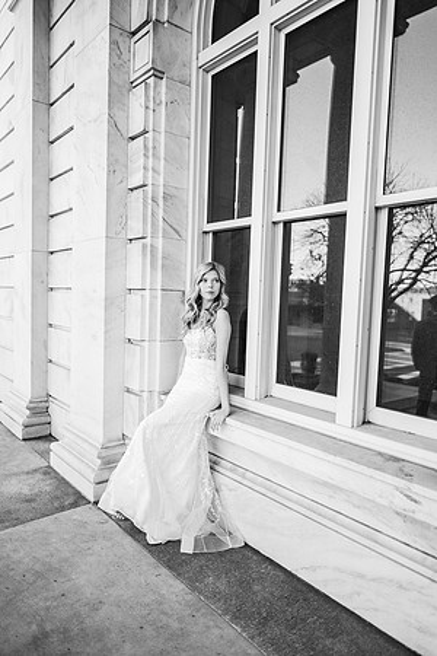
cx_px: 218
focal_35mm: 24
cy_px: 328
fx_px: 437
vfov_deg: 73.7
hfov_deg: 53.1
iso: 320
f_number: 2
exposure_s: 1/320
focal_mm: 24
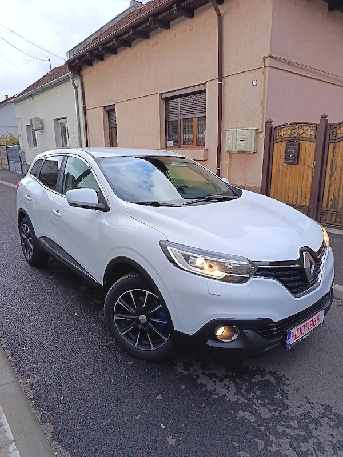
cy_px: 228
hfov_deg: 56.8
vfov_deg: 71.6
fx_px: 317
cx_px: 172
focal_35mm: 24
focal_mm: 5.25
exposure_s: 1/100
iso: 500
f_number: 1.75
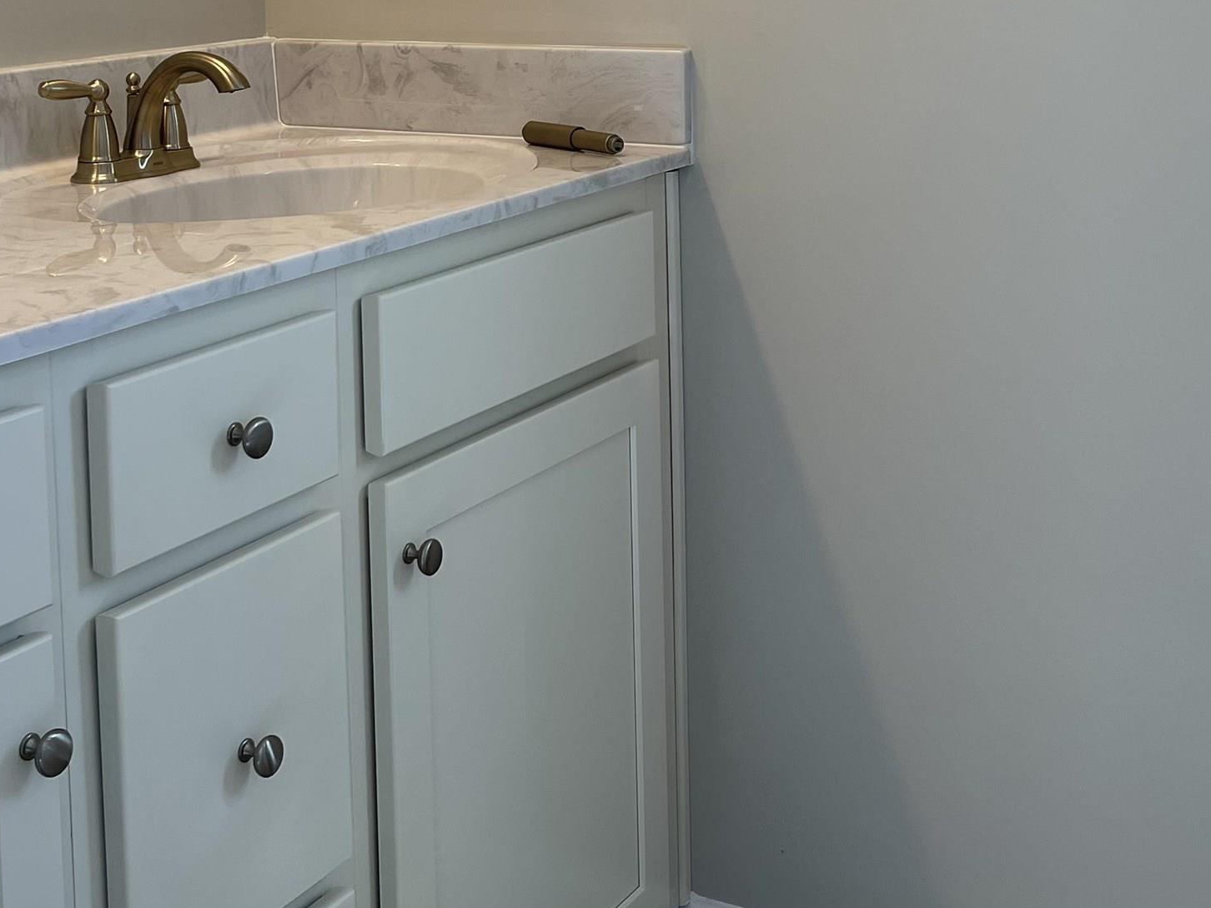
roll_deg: +1.3
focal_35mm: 55
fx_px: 1924
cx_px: 513
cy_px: 78
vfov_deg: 25.7
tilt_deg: -5.4
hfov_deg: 34.9
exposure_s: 1/147
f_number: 1.6
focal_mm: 5.1
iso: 32
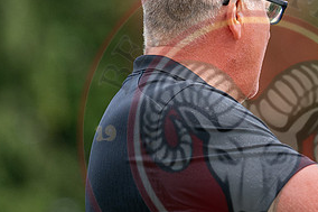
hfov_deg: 3.3
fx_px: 5456
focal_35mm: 618
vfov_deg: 2.2
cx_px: 321
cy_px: 155
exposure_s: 1/4000
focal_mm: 135
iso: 200
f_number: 2
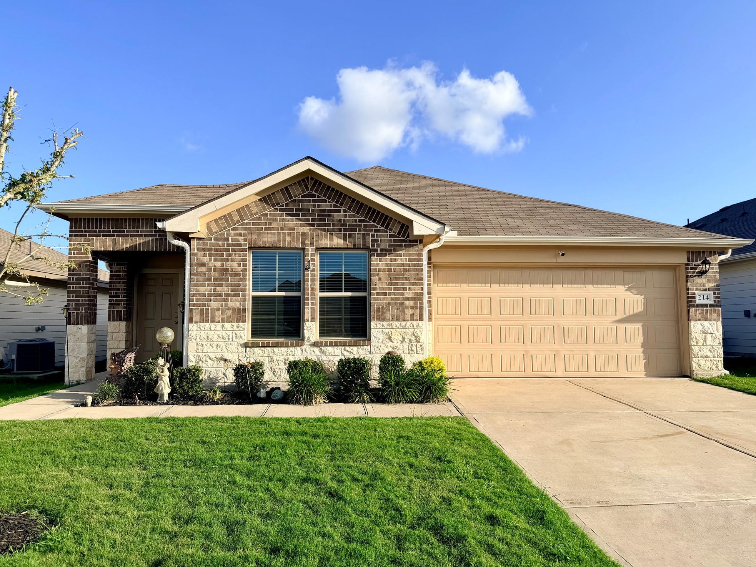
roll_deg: +0.5
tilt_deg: +4.1
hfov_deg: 69.4
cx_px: 384
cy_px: 281
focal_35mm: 25
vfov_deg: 54.9
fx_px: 546
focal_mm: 6.76
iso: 80
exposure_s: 1/3759
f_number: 1.78
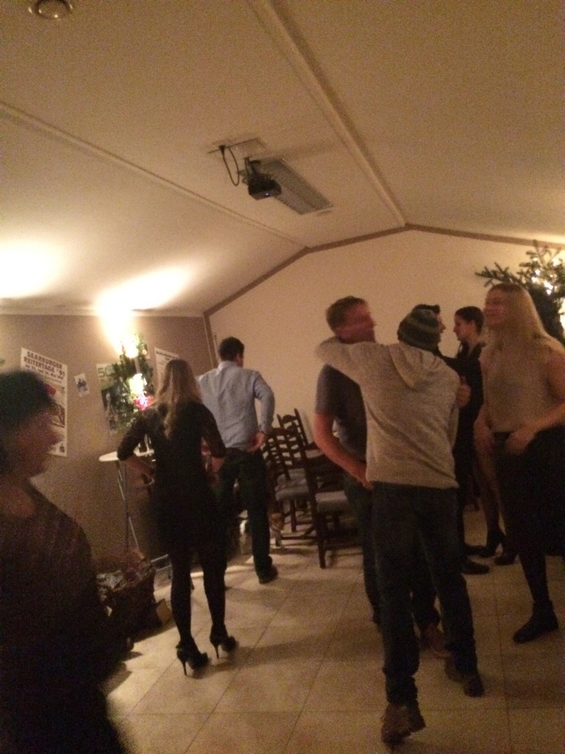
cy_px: 377
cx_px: 282
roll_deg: +10.9
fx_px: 631
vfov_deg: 61.7
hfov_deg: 48.2
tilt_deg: +2.4
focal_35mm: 29
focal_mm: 4.15
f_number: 2.2
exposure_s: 1/17
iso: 1600
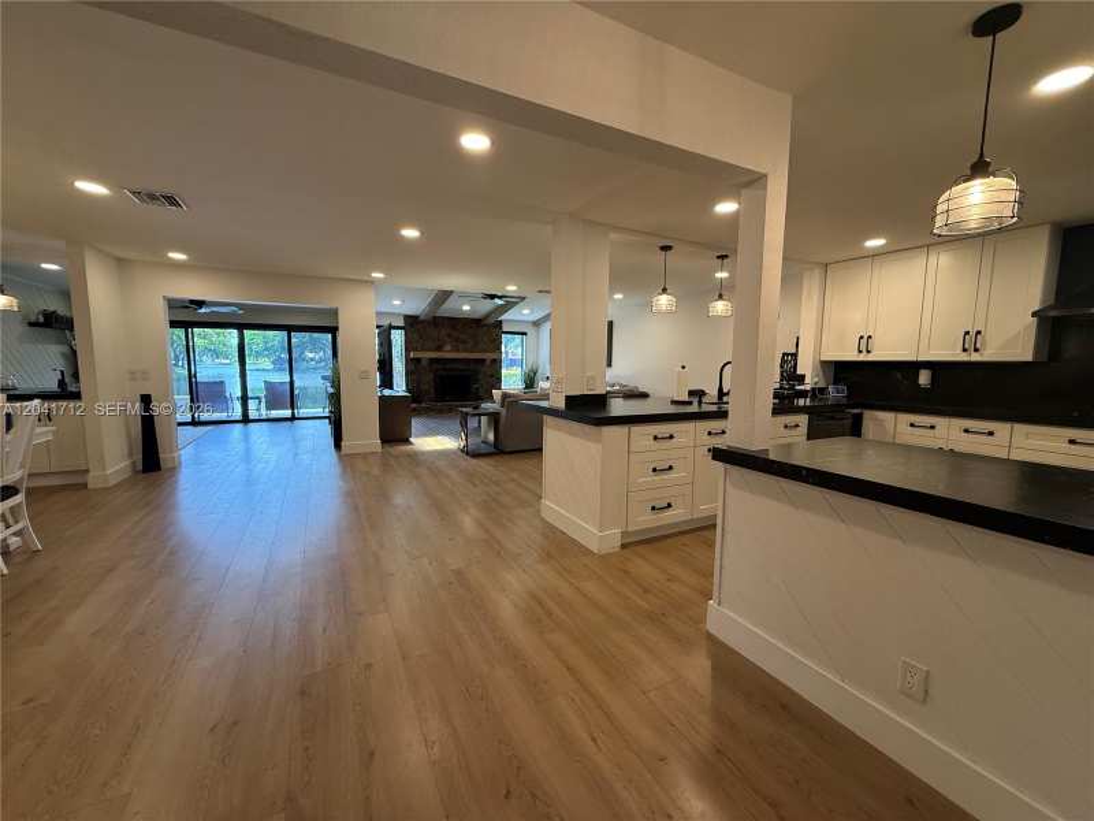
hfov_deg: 102.1
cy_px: 410
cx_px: 547
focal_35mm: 14
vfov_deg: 85.7
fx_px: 442
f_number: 2.2
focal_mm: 2.22
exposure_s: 1/120
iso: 200
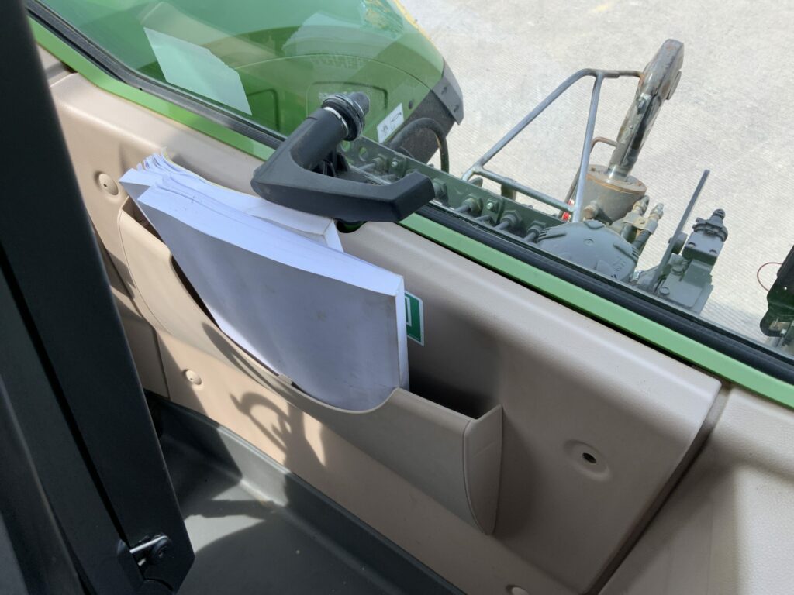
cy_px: 298
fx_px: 665
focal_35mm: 29
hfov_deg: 61.7
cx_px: 397
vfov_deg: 48.2
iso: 16
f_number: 1.8
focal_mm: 3
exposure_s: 1/316
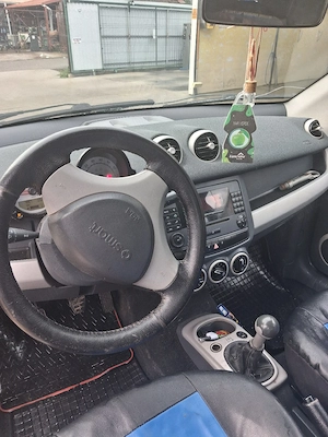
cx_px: 164
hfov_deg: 51.4
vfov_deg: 65.3
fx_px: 341
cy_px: 218
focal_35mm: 27
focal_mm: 4
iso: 64
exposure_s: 1/100
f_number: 1.8
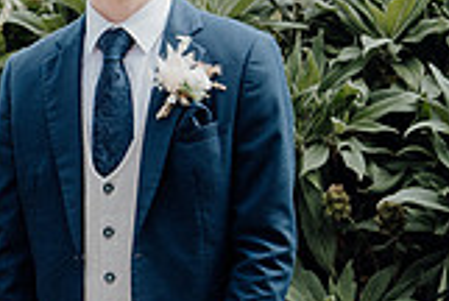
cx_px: -137
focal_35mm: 151
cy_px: 347
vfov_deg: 9.0
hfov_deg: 13.1
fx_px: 1887
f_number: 3.5
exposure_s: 1/400
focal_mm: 28
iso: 125
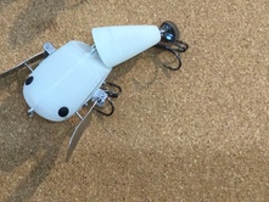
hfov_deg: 21.8
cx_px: -41
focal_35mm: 84
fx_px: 653
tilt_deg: -71.6
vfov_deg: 17.1
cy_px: -16
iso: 25
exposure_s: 1/30
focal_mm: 3.3
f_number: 2.4
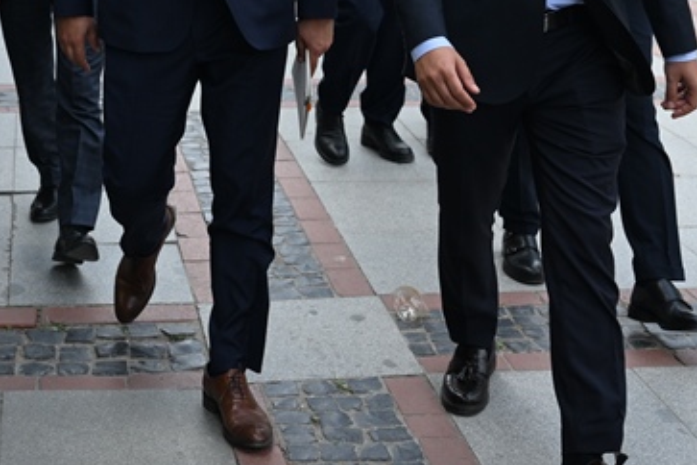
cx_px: 123
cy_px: -51
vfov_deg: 16.7
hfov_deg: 25.2
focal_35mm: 79
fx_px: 1529
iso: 320
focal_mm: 28
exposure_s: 1/800
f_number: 3.5
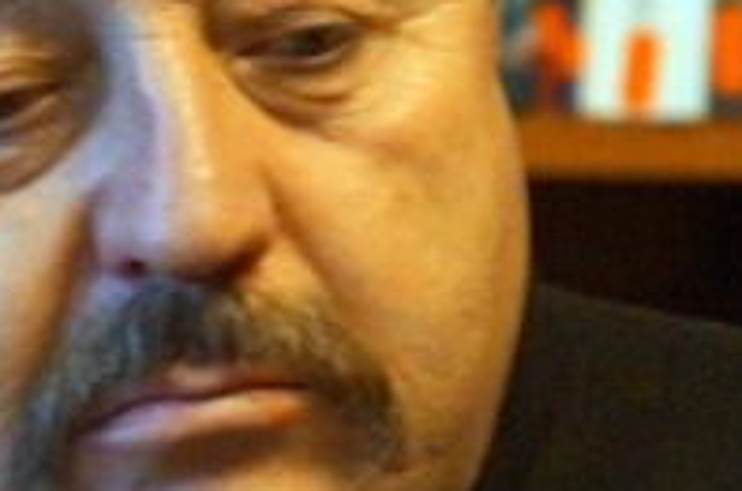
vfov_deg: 1.5
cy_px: 244
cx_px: 259
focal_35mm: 921
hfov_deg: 2.2
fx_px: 18943
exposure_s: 1/50
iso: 3200
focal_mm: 135
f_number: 5.6
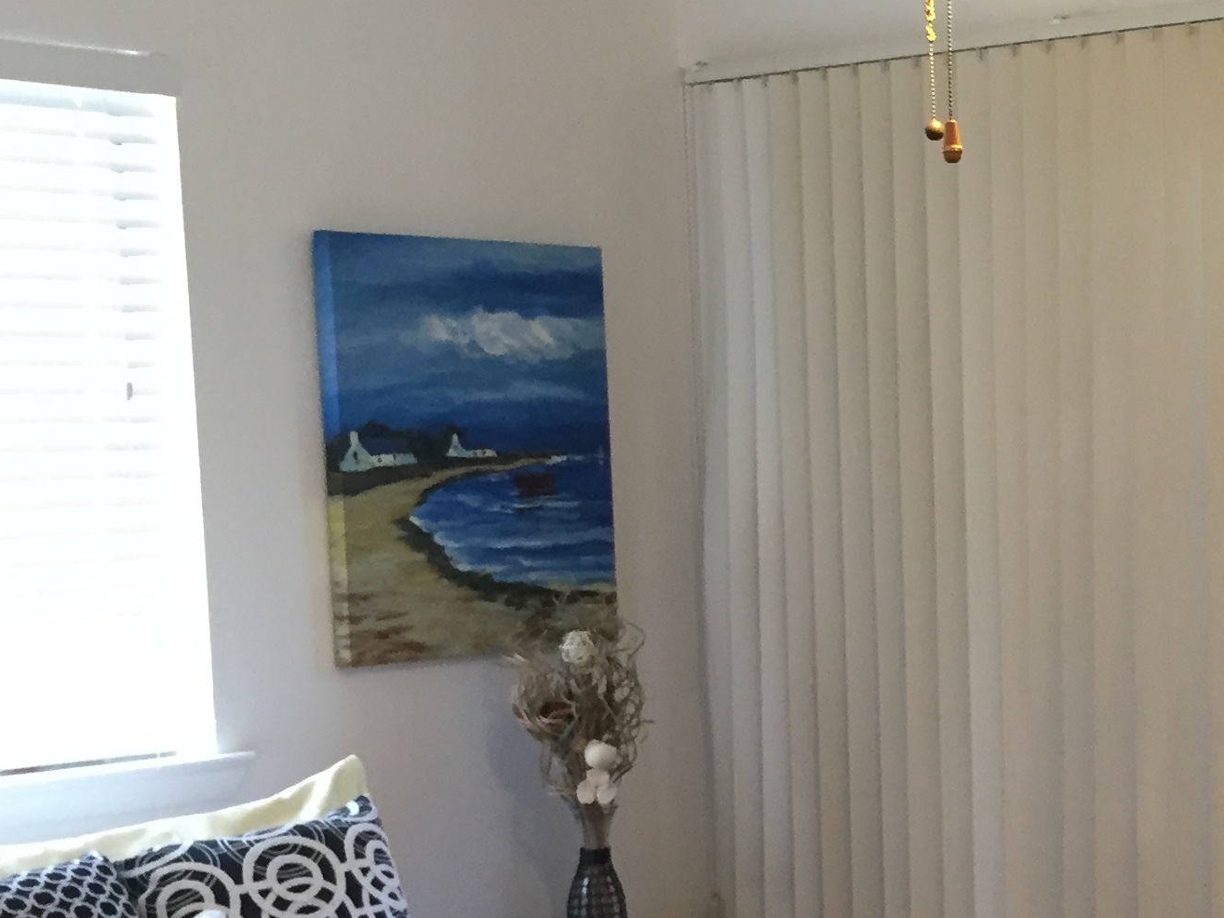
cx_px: 1226
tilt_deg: -5.4
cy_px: 686
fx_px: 2546
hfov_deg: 25.7
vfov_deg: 20.3
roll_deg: +0.1
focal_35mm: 72
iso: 125
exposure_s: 1/30
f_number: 2.2
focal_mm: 4.15
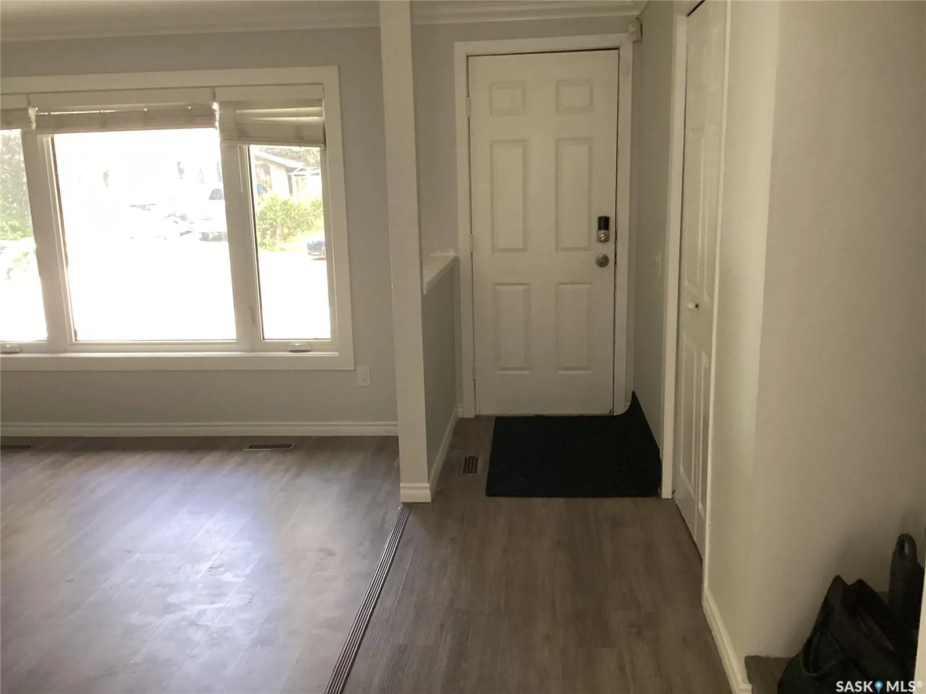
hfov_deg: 58.4
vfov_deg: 45.4
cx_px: 463
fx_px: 829
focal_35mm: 31
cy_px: 347
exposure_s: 1/60
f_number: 2.4
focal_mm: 3.3
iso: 160
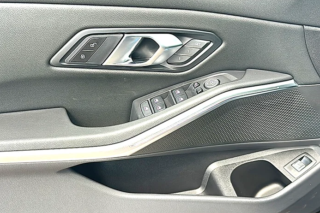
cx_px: 161
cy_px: 104
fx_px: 373
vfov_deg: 31.9
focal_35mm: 42
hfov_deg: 46.4
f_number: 1.78
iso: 100
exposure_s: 1/301
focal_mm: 6.86
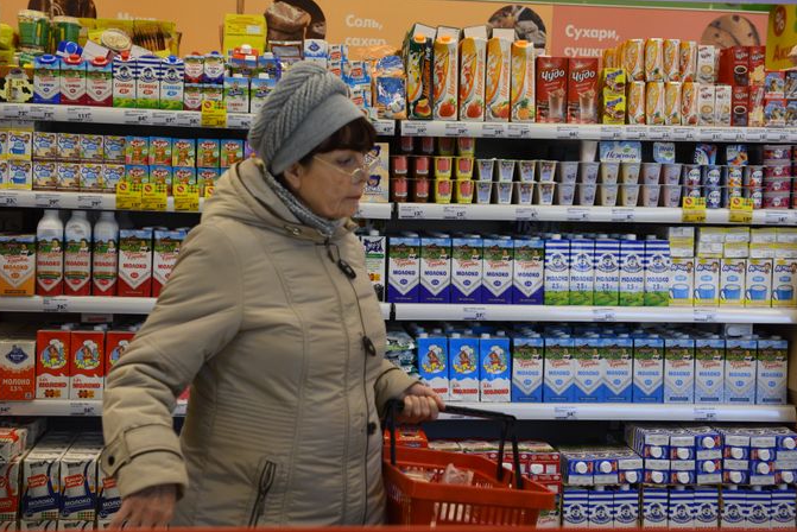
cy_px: 256
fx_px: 1152
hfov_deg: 38.2
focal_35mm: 52
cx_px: 385
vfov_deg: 26.0
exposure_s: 1/400
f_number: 5
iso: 1600
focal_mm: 50
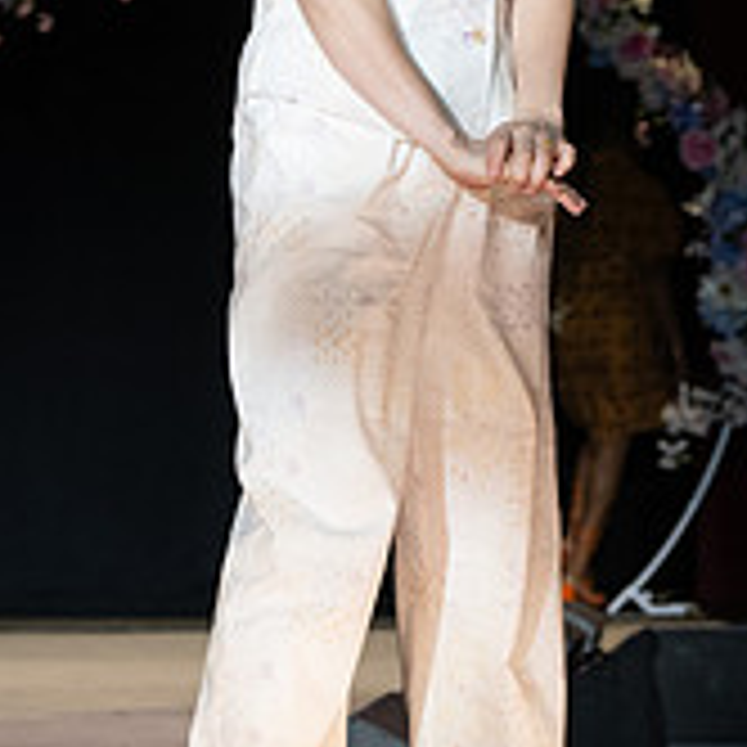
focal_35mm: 299
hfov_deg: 5.9
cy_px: 58
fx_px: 7300
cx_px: 389
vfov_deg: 5.8
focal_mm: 82
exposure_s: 1/400
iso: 1250
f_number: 5.6
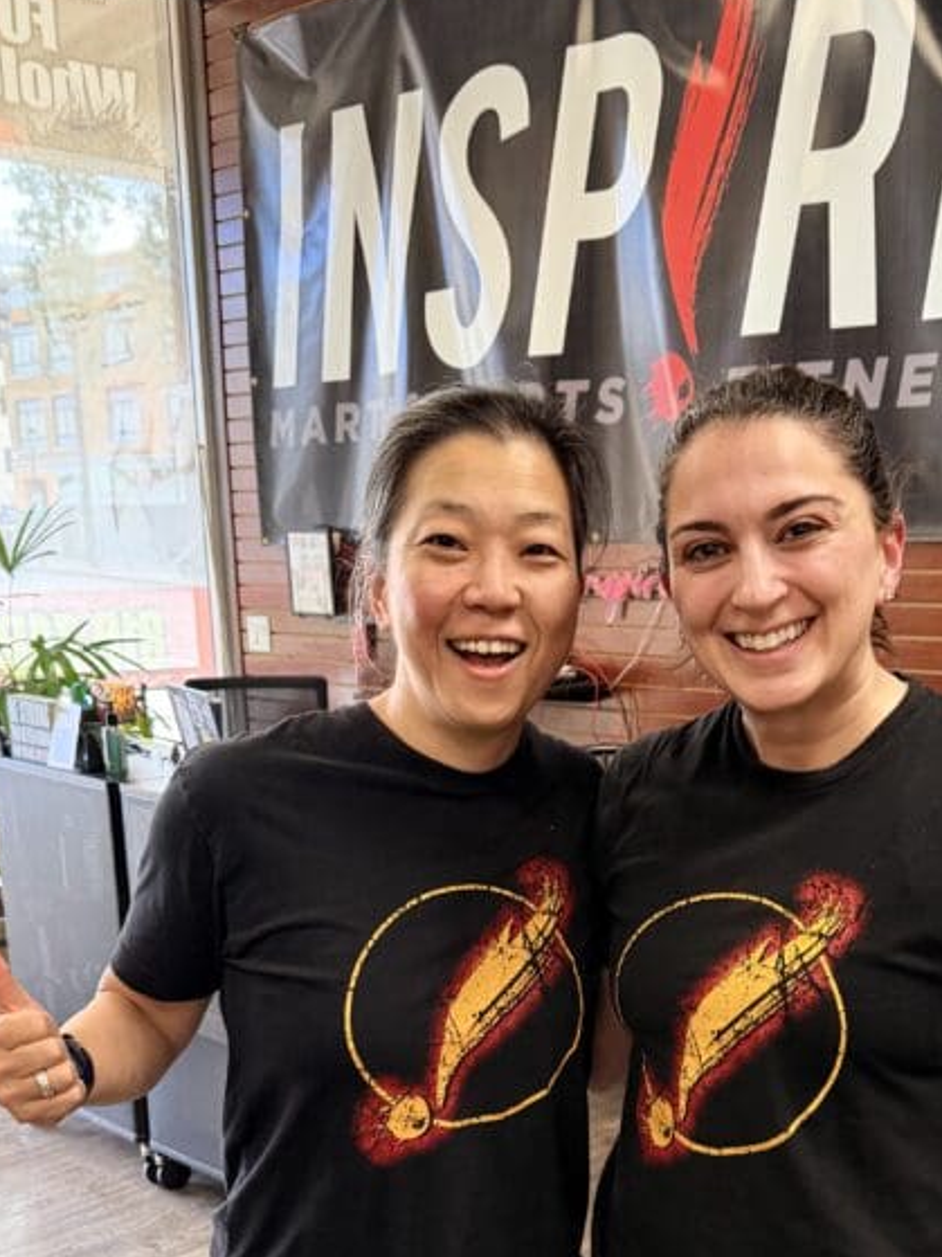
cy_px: 1012
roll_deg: +0.3
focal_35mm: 44
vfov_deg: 41.1
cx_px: 587
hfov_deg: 32.7
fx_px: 1597
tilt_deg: -17.4
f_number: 1.78
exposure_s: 1/60
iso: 320
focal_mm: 6.76
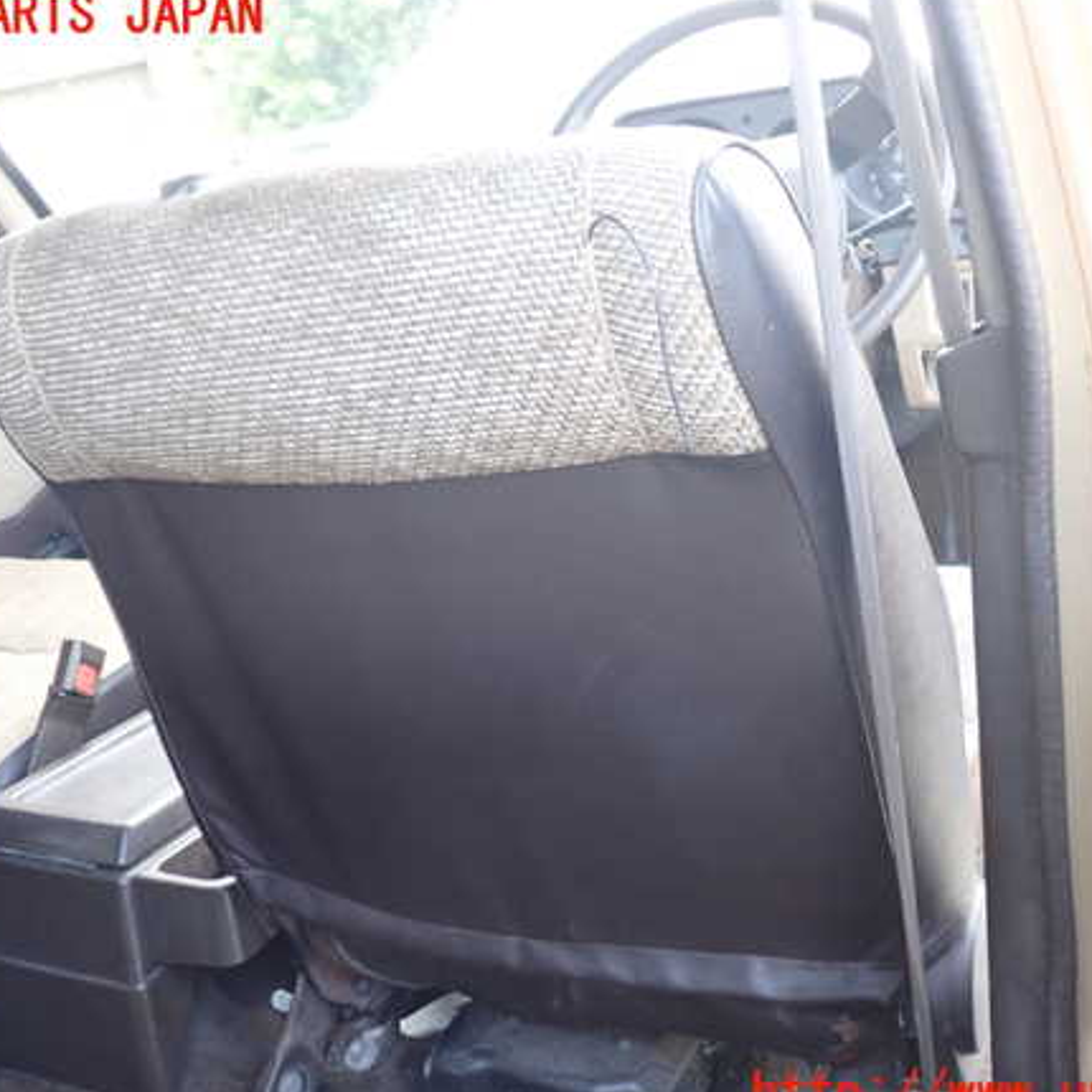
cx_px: 564
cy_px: 556
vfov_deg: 44.9
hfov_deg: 44.9
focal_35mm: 37
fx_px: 1321
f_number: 2.3
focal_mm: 5.4
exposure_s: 1/50
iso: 200
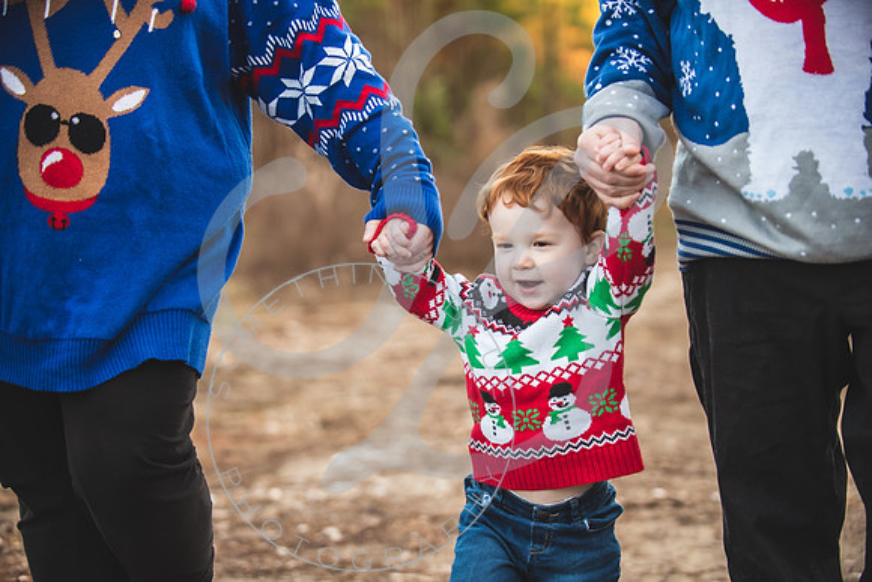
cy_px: 291
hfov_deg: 25.4
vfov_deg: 17.1
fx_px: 1938
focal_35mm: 80
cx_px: 436
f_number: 2.8
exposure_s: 1/320
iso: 800
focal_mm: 80
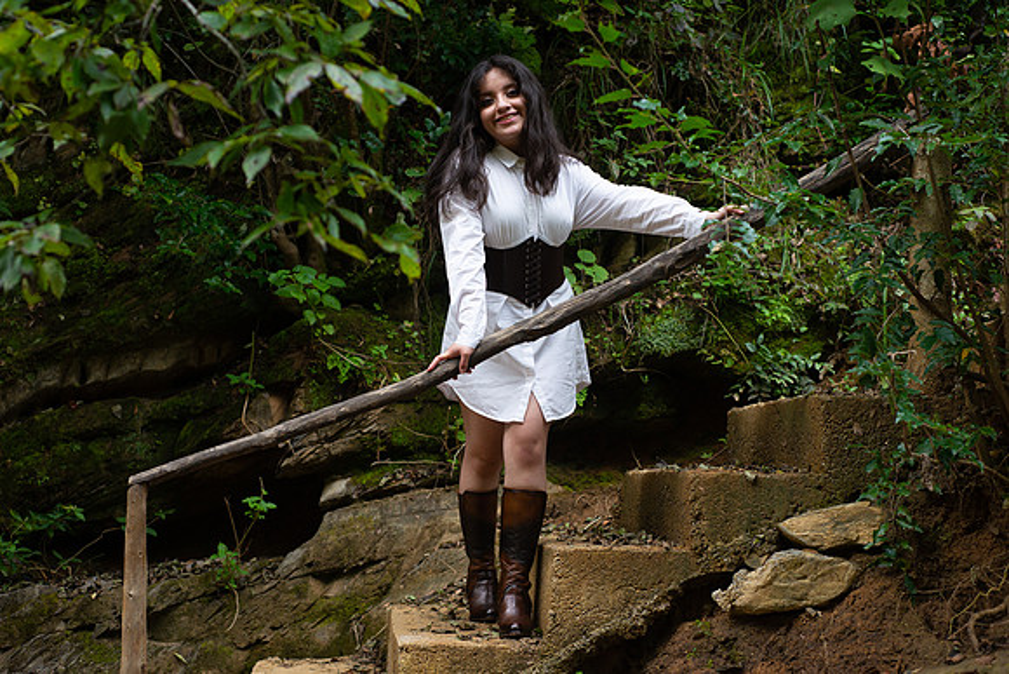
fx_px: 1402
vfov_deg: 27.0
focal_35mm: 50
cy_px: 337
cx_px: 504
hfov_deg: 39.6
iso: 400
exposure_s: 1/400
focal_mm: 50
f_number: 4
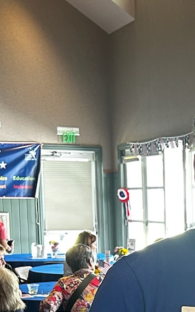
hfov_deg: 12.6
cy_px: 281
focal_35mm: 99
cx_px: 289
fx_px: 842
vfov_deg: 20.6
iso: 160
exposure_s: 1/60
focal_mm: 5.7
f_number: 1.5
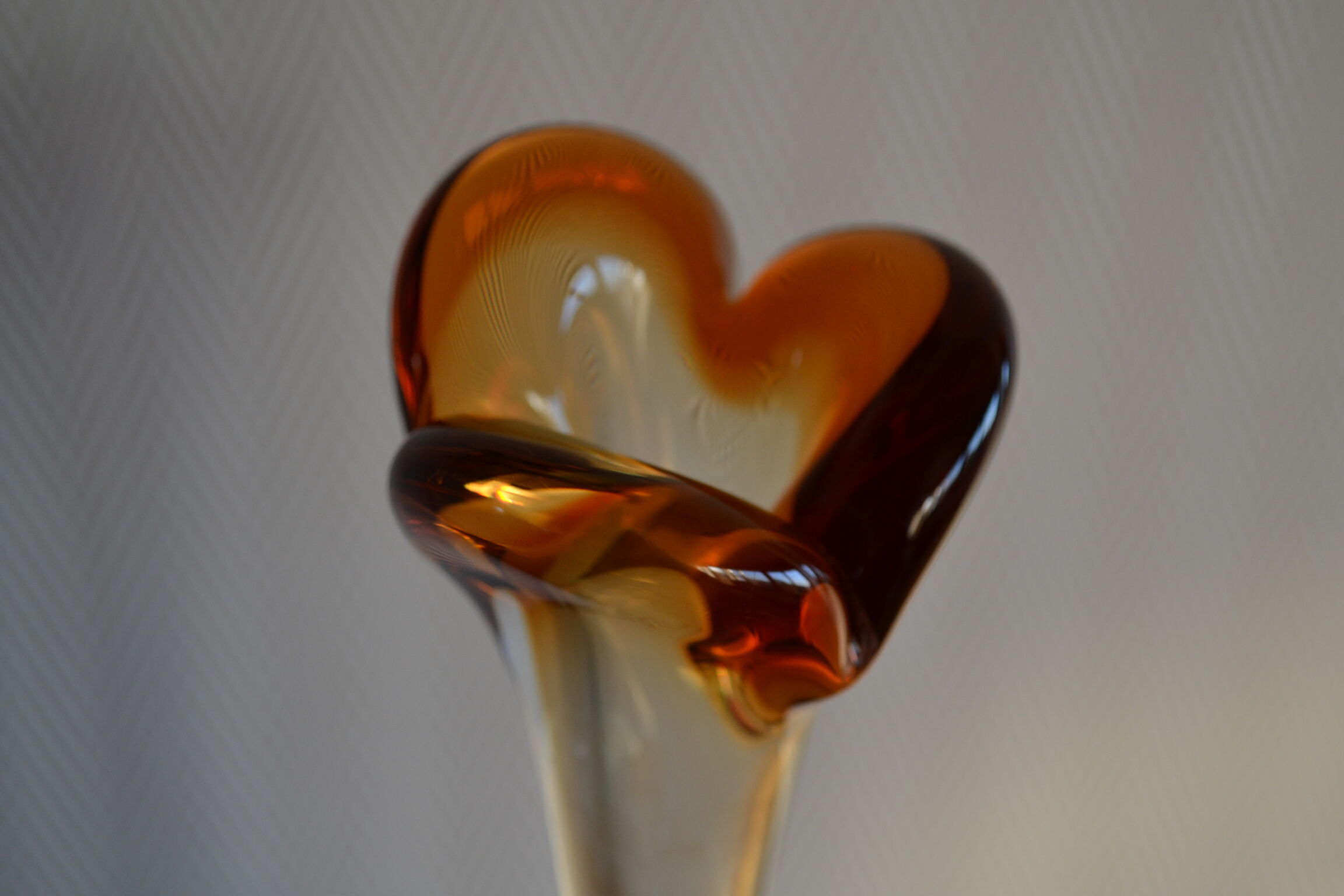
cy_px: 448
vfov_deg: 25.8
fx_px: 1960
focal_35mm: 52
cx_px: 672
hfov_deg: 37.9
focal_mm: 35
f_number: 5
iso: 400
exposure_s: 1/80
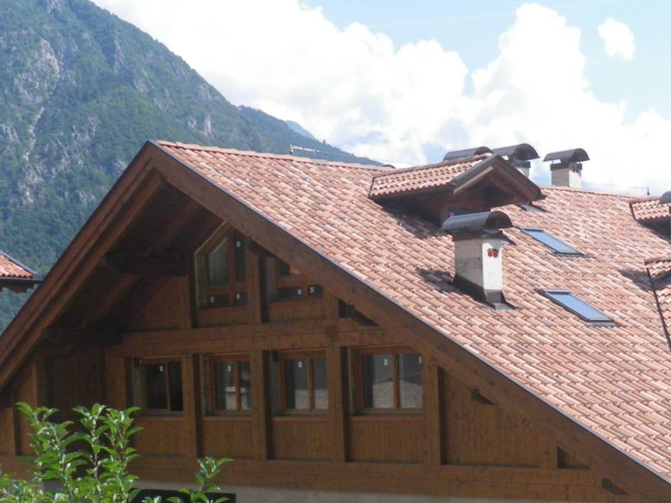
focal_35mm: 76
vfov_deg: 19.0
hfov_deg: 24.9
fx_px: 1473
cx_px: 609
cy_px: 475
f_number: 6.3
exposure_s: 1/200
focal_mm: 6.2
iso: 80
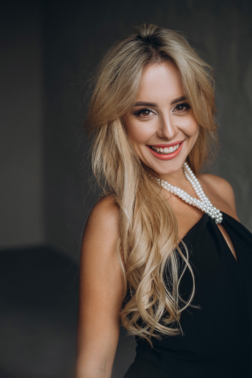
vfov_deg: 39.6
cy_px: 189
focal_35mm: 50
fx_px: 524
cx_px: 126
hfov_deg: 27.0
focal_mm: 50
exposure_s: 1/160
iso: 320
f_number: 2.8
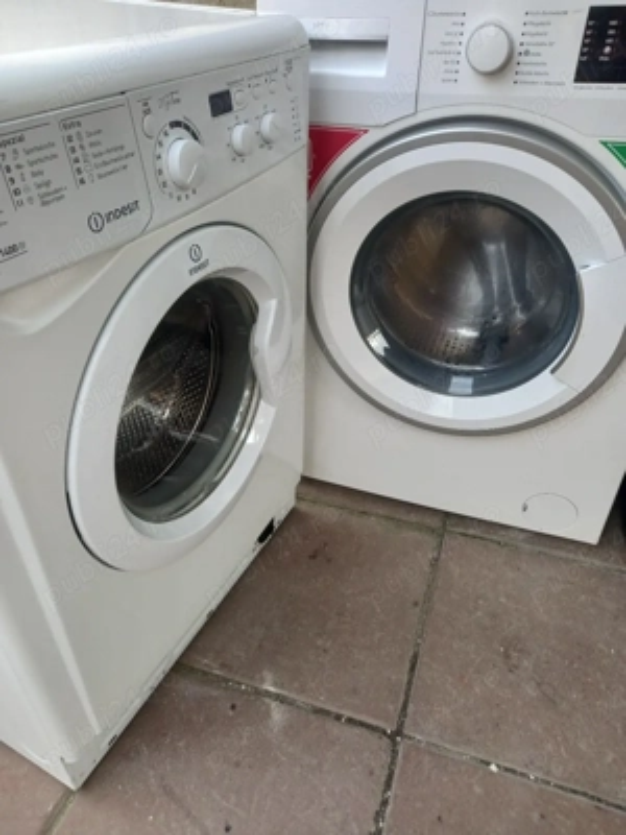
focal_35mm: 25
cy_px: 418
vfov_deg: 69.4
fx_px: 603
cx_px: 313
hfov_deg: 54.9
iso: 40
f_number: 2
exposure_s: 1/100
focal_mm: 4.6
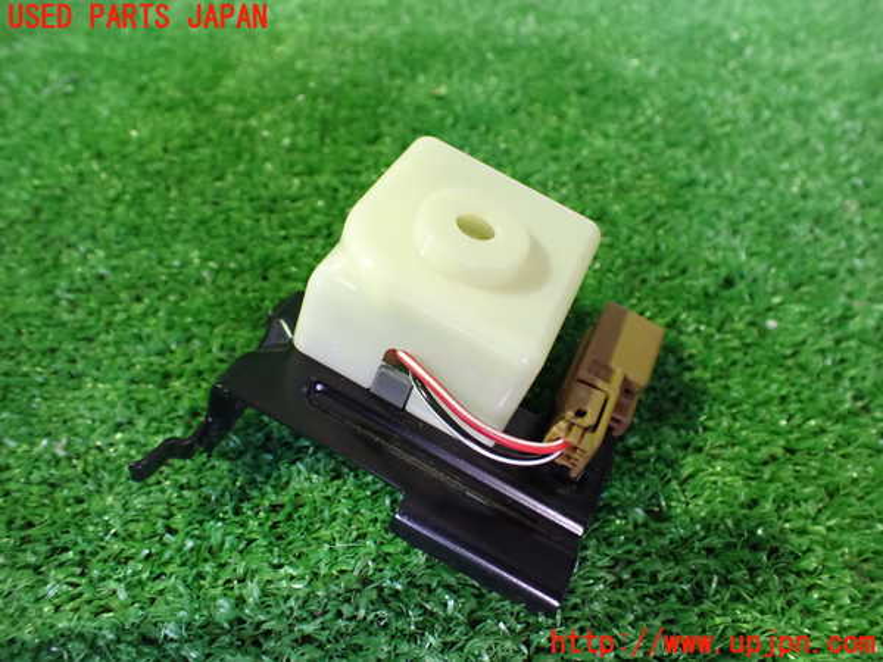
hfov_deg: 60.0
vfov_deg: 46.8
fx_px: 765
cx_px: 442
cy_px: 331
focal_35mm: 30
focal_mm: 5.4
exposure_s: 1/30
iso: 1250
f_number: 2.3
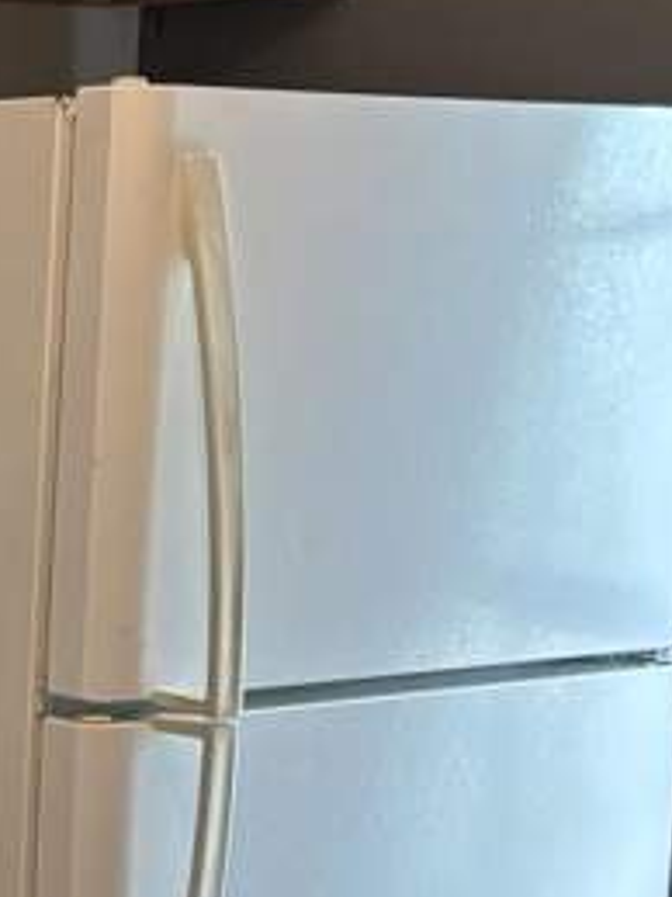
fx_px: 2772
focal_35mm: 107
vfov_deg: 18.2
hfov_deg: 12.3
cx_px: -637
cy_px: 748
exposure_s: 1/60
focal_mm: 5.96
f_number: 1.6
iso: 200
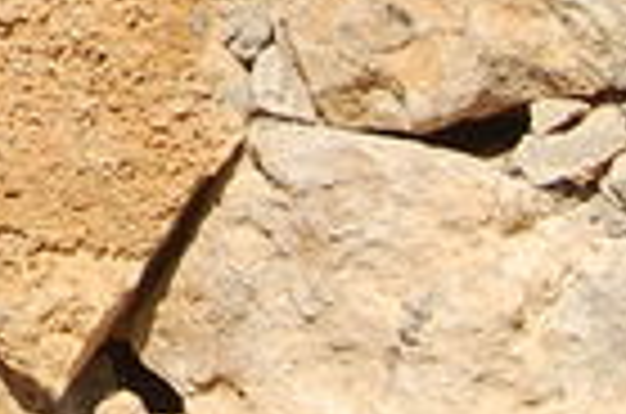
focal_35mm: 595
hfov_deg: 3.4
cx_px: -838
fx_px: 10316
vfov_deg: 2.3
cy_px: -1060
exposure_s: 1/320
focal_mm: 55
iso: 200
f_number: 10
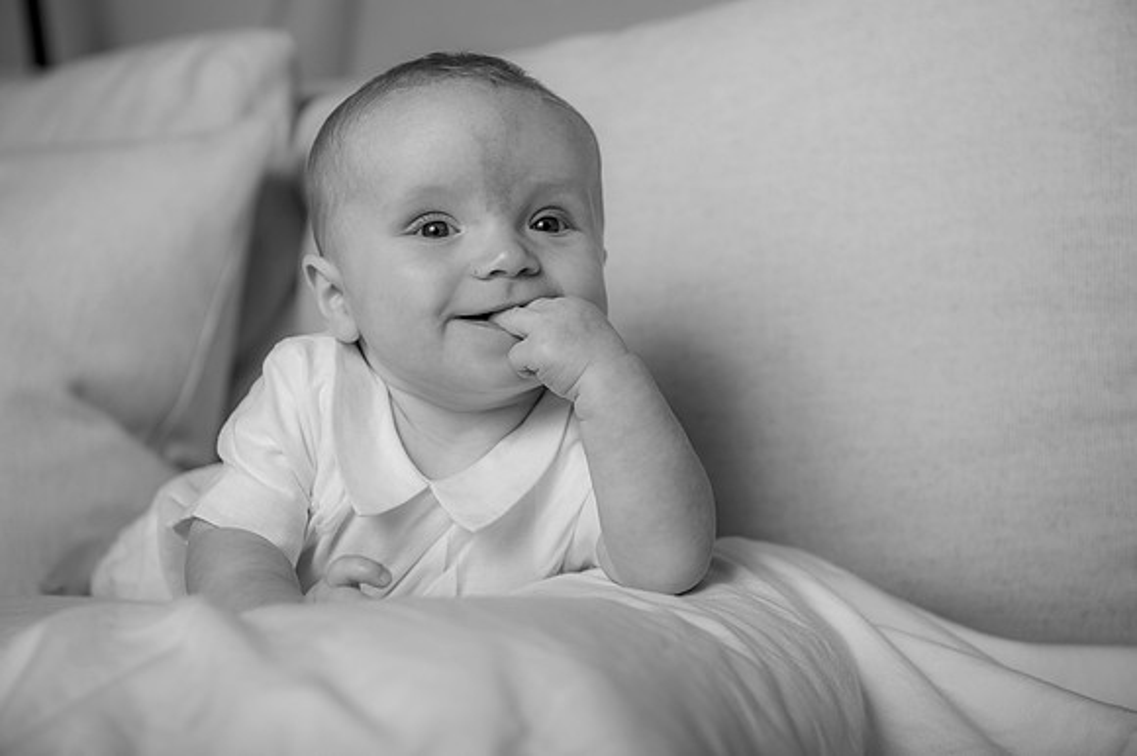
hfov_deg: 35.7
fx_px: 1768
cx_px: 568
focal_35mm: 56
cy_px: 378
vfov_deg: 24.2
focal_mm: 56
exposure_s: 1/200
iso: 200
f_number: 4
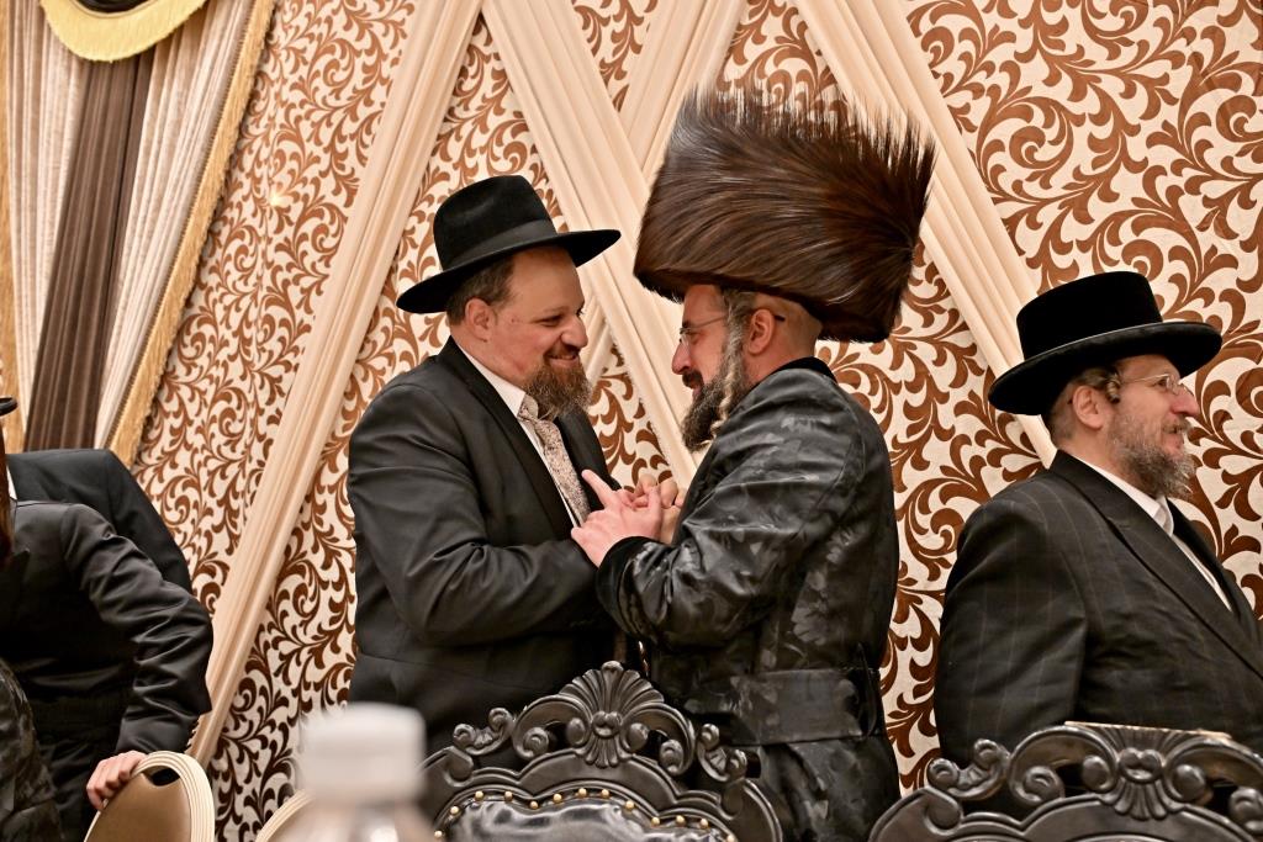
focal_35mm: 33
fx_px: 1158
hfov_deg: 57.2
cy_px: 421
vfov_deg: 40.0
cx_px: 632
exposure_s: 1/200
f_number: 4
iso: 1250
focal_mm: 33
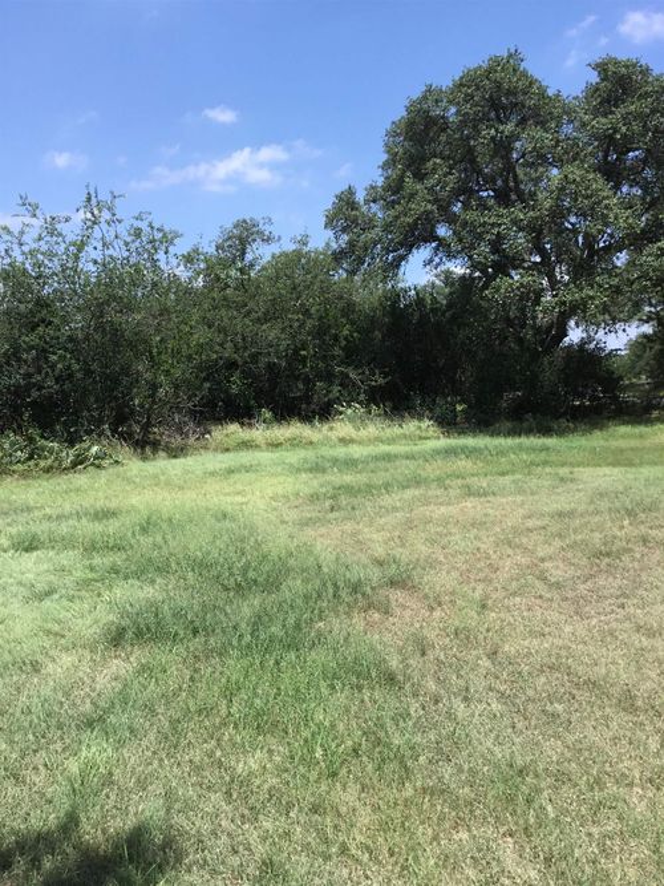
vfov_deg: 58.4
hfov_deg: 45.4
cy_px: 443
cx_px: 332
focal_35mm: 31
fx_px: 793
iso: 25
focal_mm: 3.3
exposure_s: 1/1018
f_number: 2.4
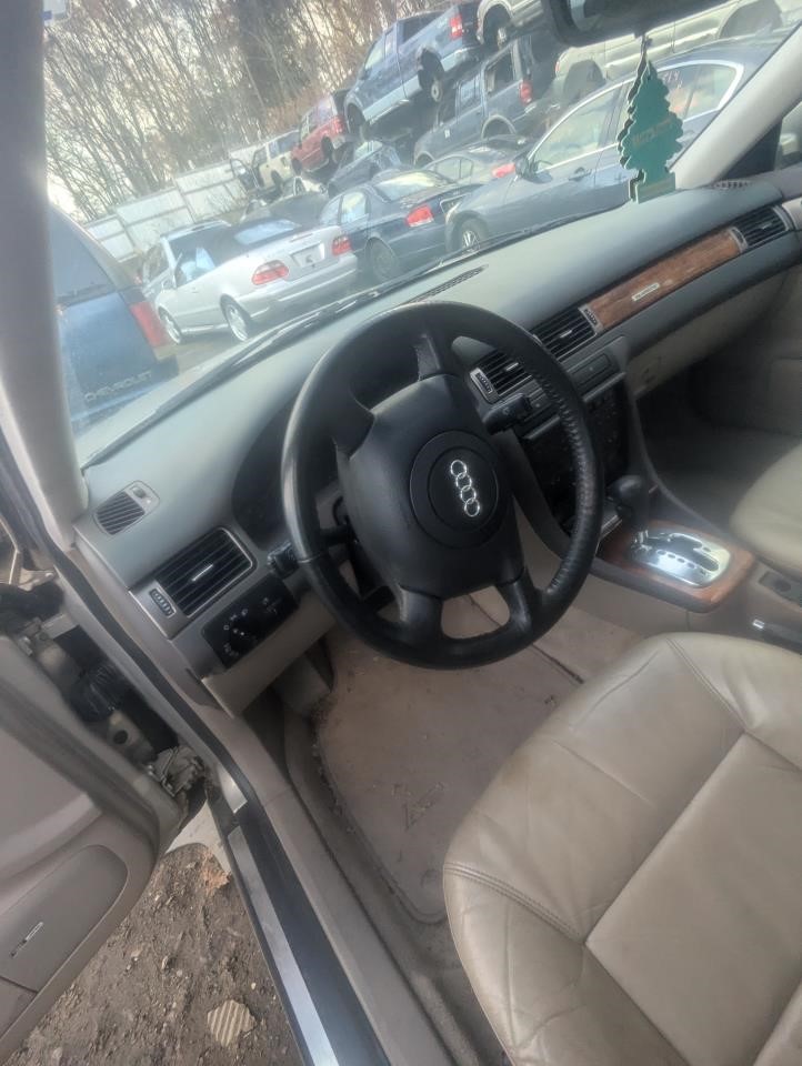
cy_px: 533
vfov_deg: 94.4
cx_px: 401
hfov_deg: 78.2
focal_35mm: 16
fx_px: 493
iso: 121
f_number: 2.2
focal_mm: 2.35
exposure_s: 1/140
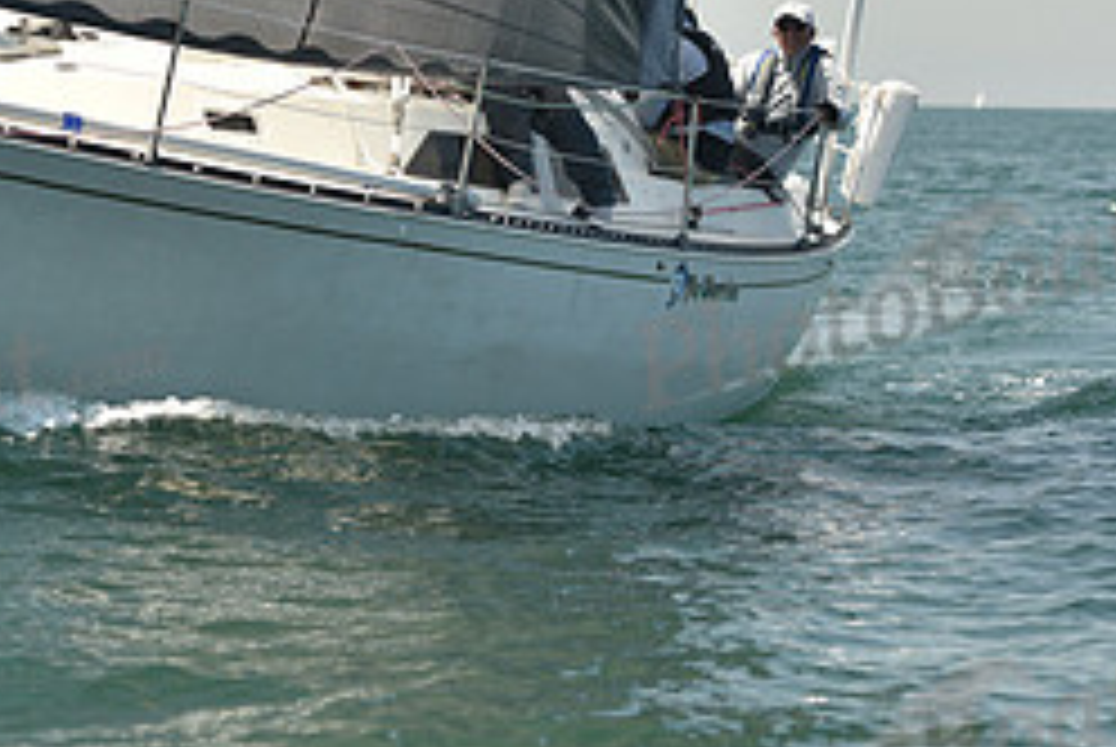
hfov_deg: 9.3
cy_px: 124
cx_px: 405
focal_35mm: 222
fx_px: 6890
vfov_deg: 6.2
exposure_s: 1/800
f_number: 4
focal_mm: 95
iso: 250
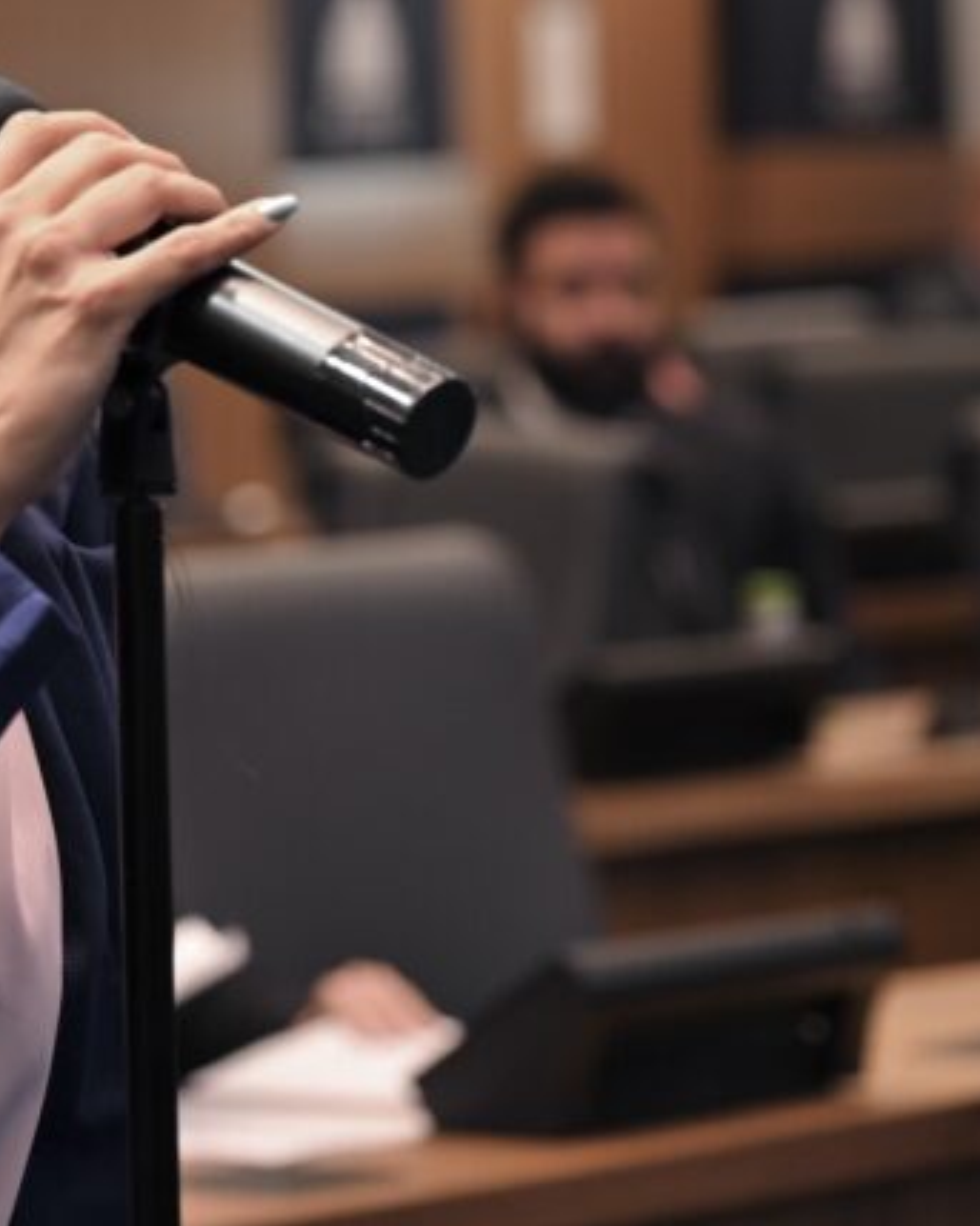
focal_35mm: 215
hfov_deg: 7.1
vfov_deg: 9.0
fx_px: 7798
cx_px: -149
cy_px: 376
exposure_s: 1/80
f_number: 4
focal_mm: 96
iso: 800
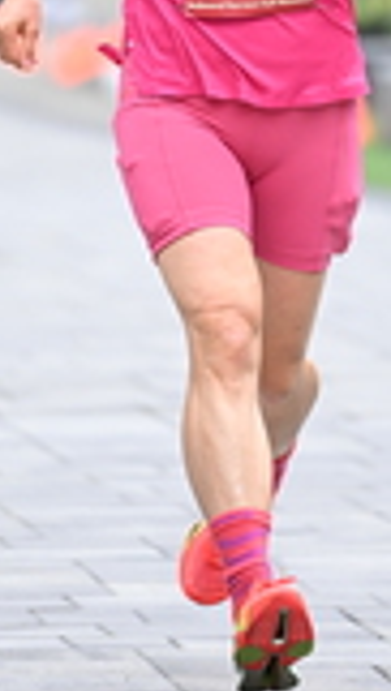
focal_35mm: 662
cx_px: 200
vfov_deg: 3.3
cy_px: -236
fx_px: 12157
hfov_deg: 1.8
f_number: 2.8
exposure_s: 1/1600
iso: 640
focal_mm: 185
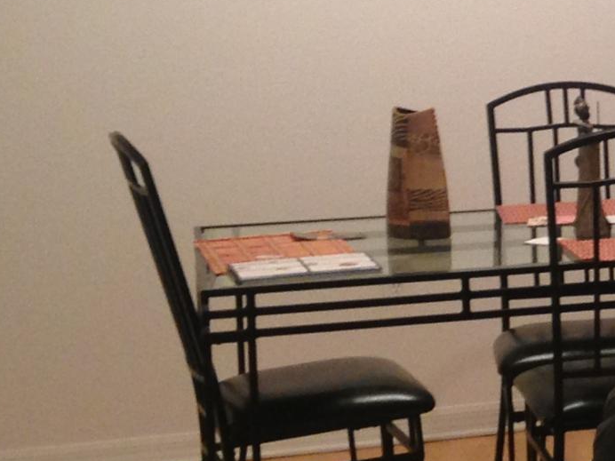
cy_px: 91
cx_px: 997
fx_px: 2541
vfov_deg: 10.3
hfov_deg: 12.9
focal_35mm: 143
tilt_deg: -4.4
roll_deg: +1.7
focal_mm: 4.12
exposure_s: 1/20
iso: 125
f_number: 2.4
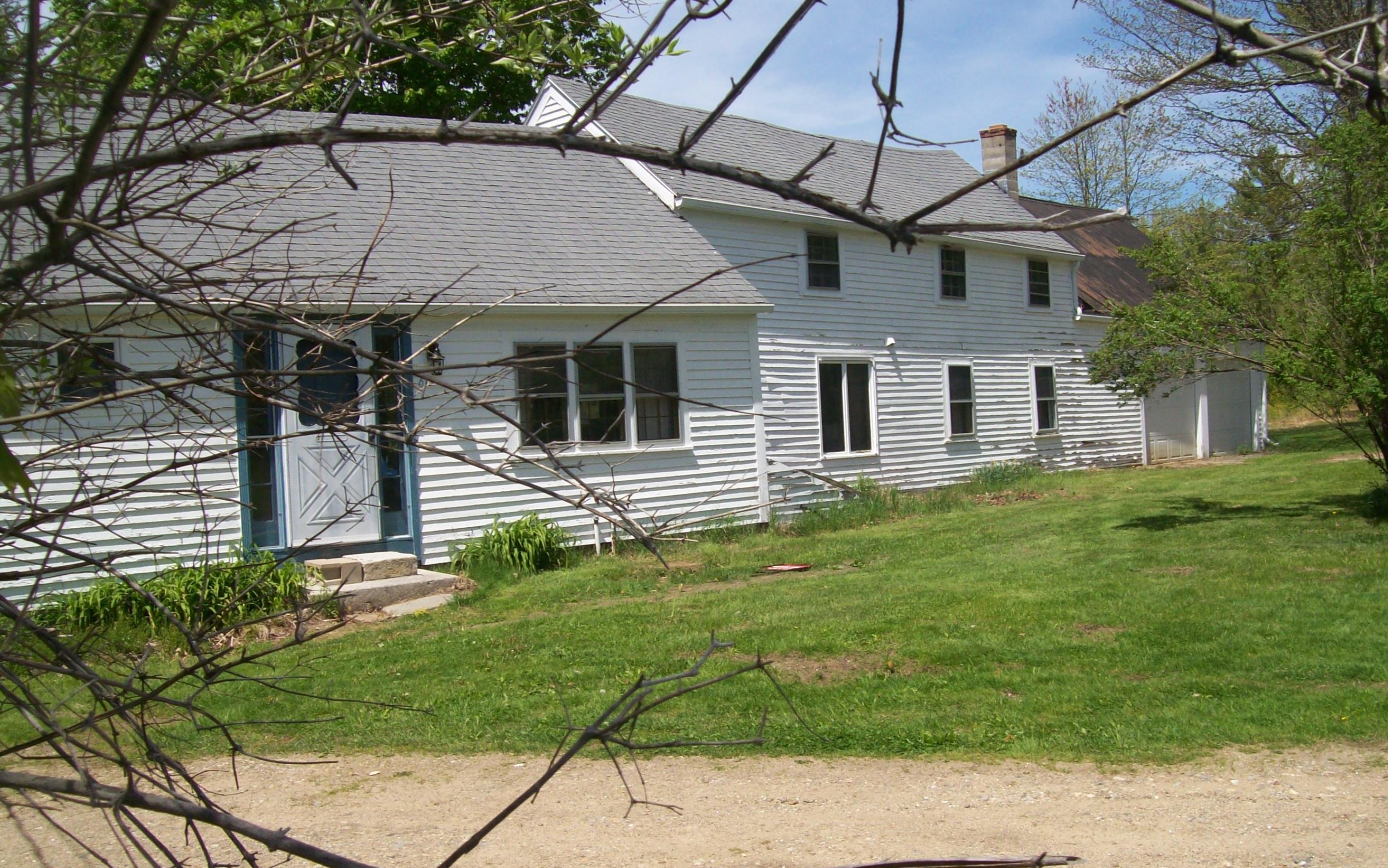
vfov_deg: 32.8
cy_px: 457
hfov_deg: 50.4
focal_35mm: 39
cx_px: 687
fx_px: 1475
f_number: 4.8
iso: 80
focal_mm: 6
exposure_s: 1/654
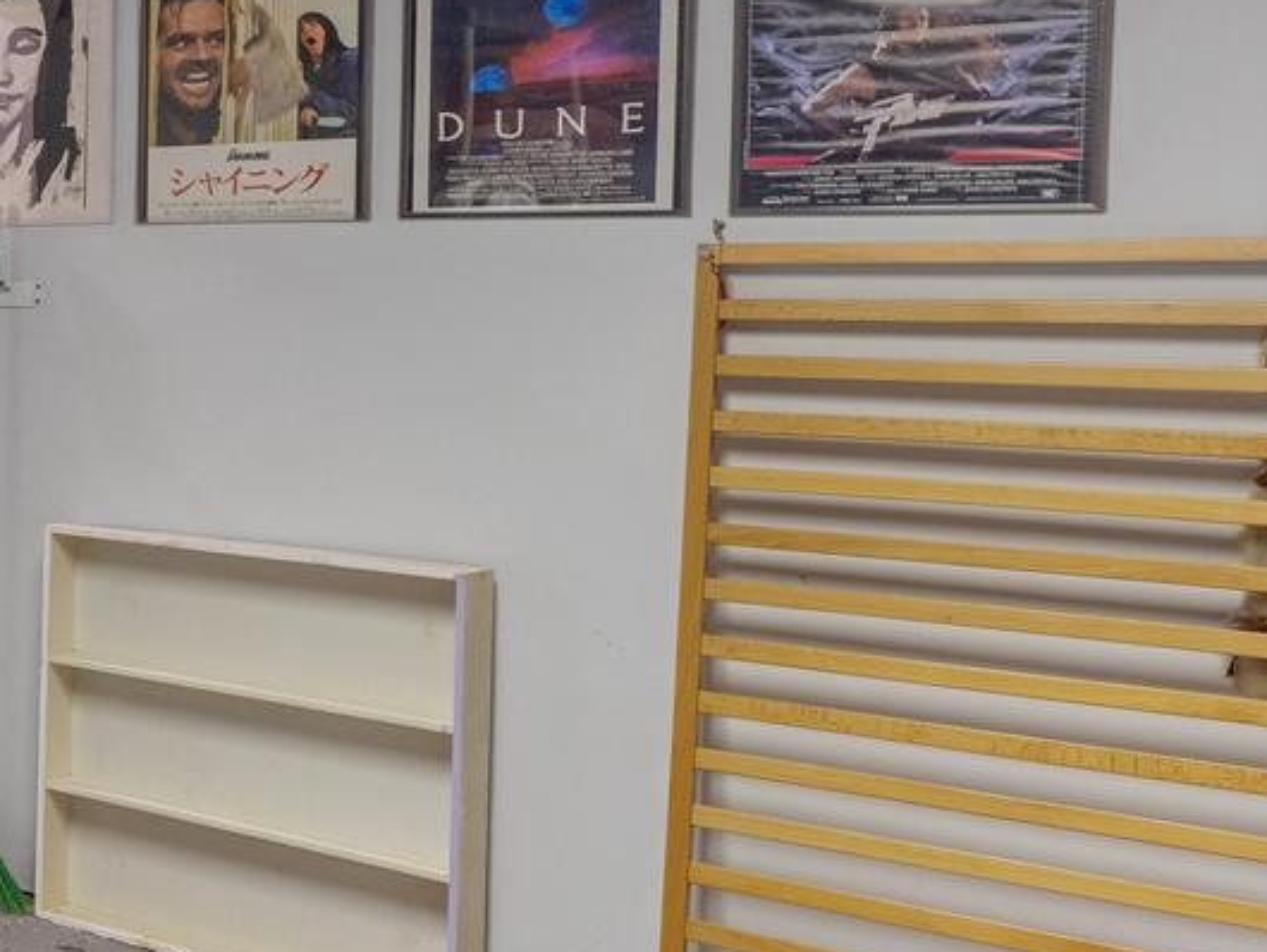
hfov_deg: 24.5
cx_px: -808
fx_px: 1904
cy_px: 300
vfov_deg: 27.8
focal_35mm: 52
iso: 320
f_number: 8
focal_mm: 14
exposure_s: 1/3
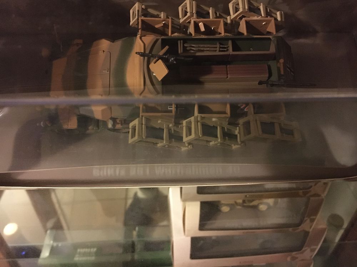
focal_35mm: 29
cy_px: 134
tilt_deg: -38.9
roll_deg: -0.3
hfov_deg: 61.7
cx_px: 178
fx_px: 299
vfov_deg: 48.2
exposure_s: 1/17
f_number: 2.2
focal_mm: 4.15
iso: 640
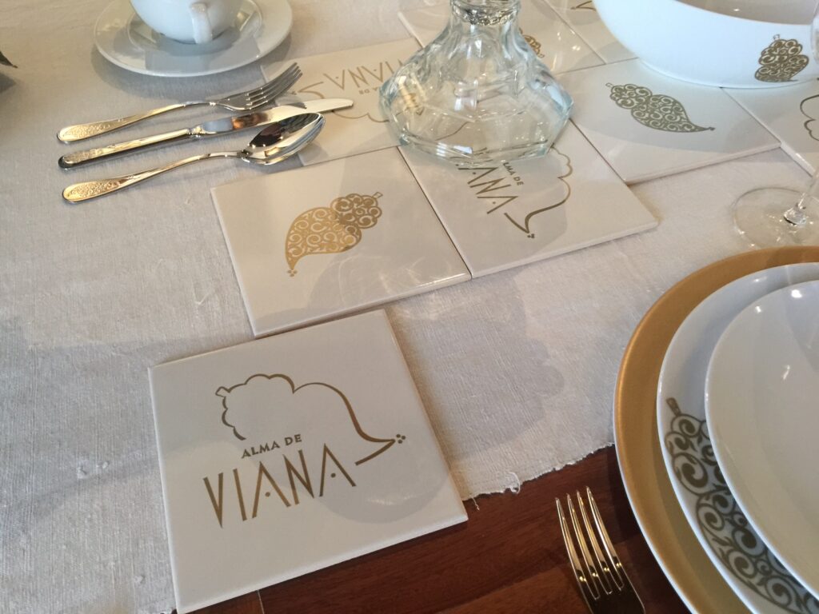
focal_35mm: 29
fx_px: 686
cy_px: 307
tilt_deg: -49.7
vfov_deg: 48.2
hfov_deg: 61.7
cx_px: 410
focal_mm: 4.15
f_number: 2.2
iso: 160
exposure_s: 1/17
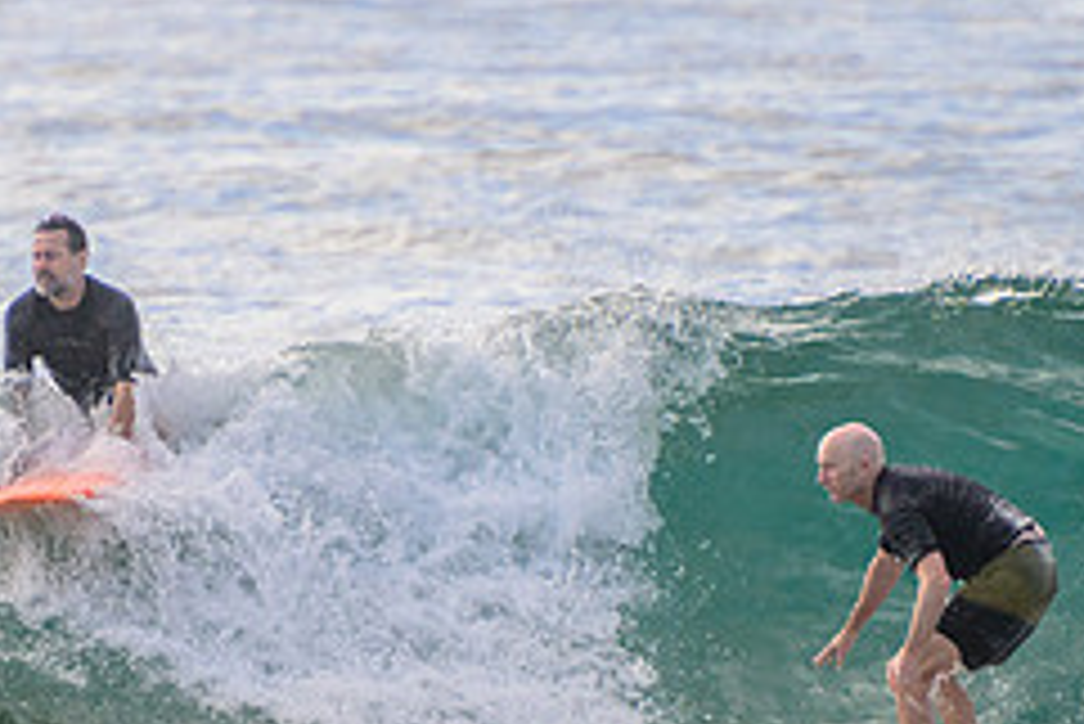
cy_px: 545
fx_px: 39920
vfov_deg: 1.0
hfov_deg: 1.6
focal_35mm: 1325
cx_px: 658
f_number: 5.6
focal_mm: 400
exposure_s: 1/2000
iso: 280
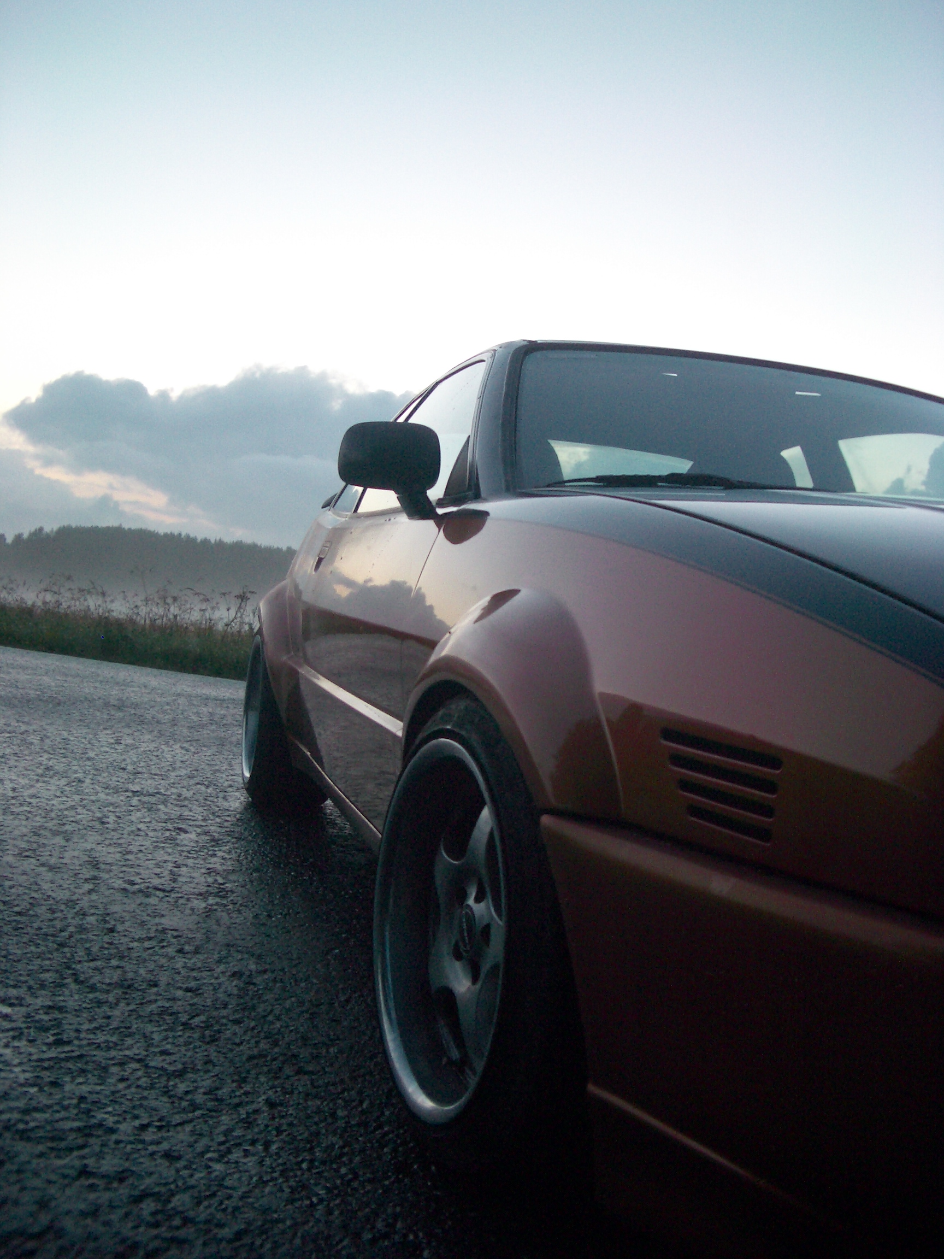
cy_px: 630
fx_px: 1273
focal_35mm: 35
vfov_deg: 52.6
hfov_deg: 40.7
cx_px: 472
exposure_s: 1/8
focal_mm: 5.8
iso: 100
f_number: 2.6
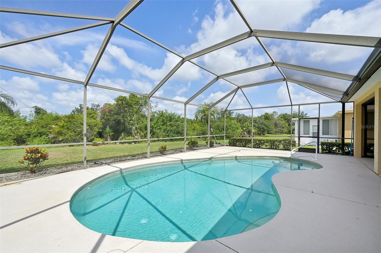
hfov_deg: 104.3
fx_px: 148
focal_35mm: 14
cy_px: 126
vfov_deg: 81.1
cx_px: 190
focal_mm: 14
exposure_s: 1/1250
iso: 400
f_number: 8
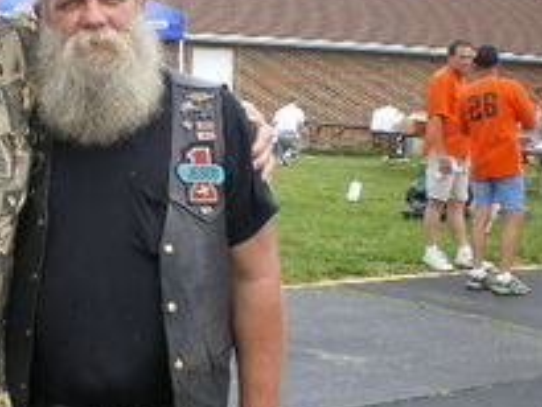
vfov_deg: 19.9
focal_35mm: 74
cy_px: 230
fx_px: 1159
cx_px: 48
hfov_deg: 25.4
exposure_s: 1/125
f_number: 4.6
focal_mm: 6.3
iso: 64
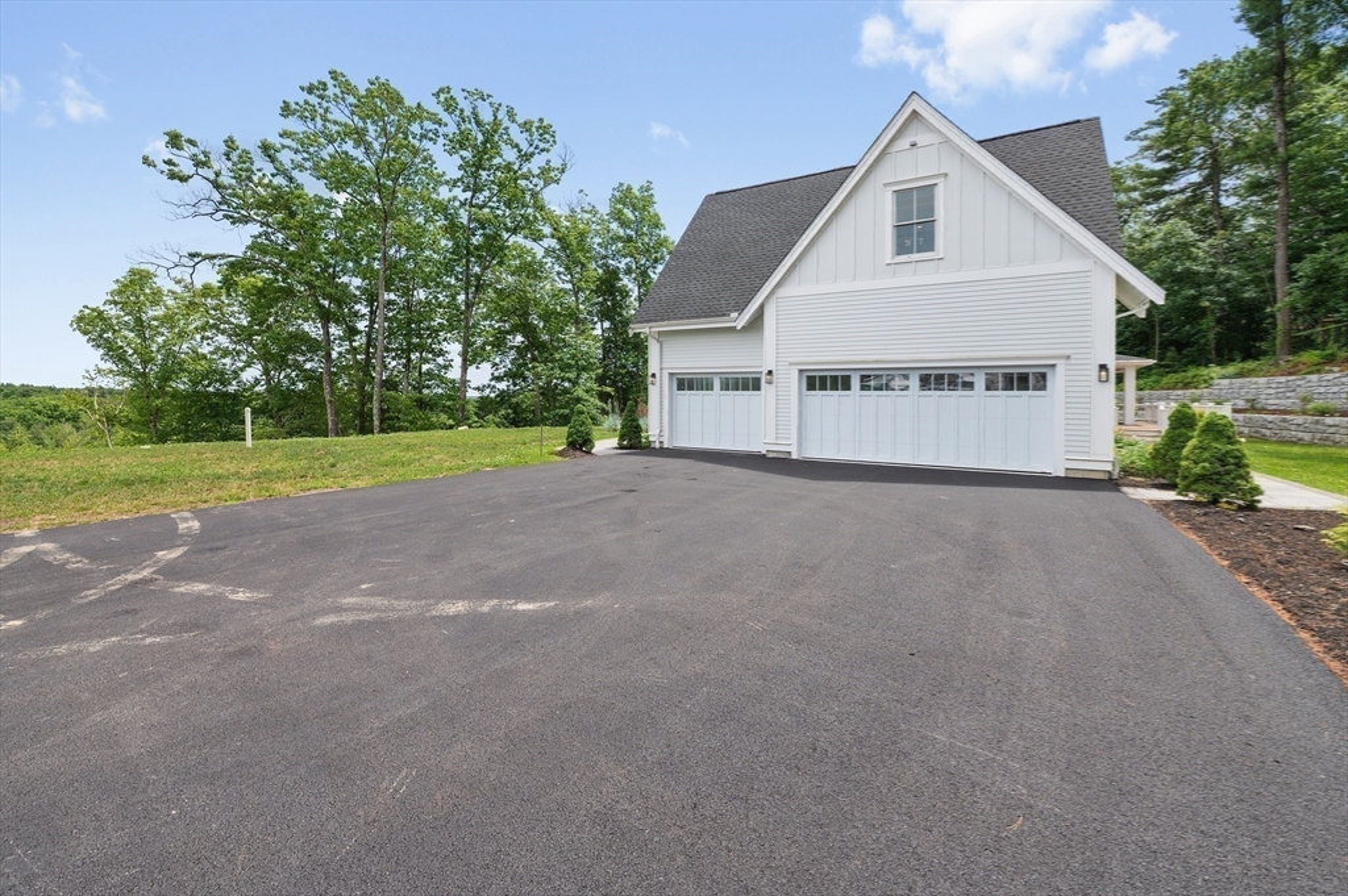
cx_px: 674
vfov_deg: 81.1
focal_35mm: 14
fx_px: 524
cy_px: 448
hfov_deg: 104.3
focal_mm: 14
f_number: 8
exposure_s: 1/500
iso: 100
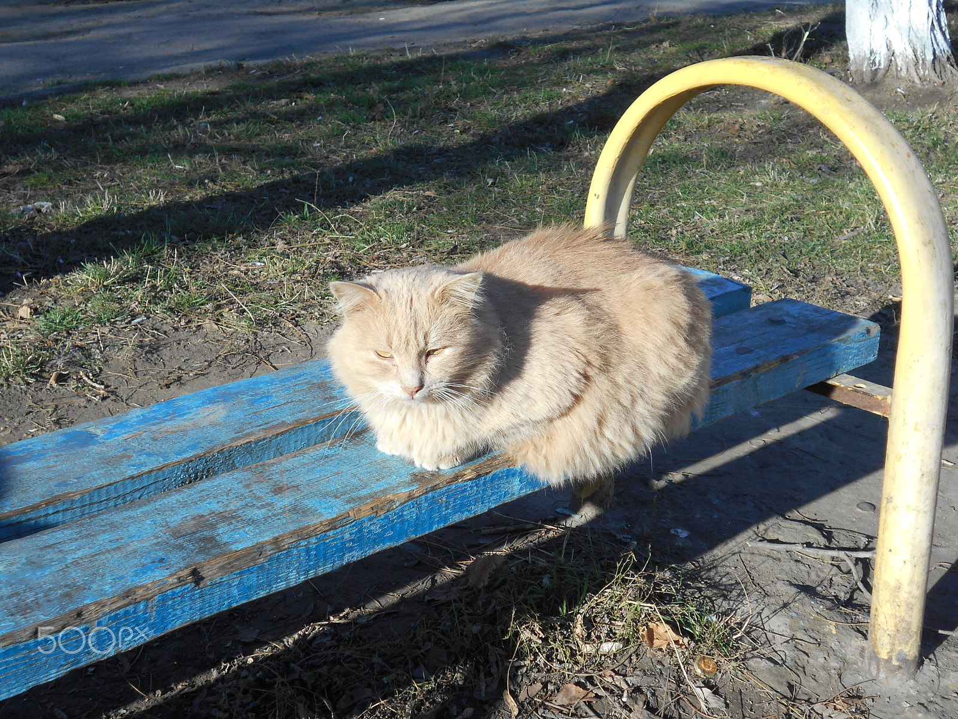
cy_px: 360
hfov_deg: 38.2
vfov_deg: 29.1
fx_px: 1384
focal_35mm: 50
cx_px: 479
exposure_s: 1/320
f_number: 4.5
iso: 80
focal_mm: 8.8
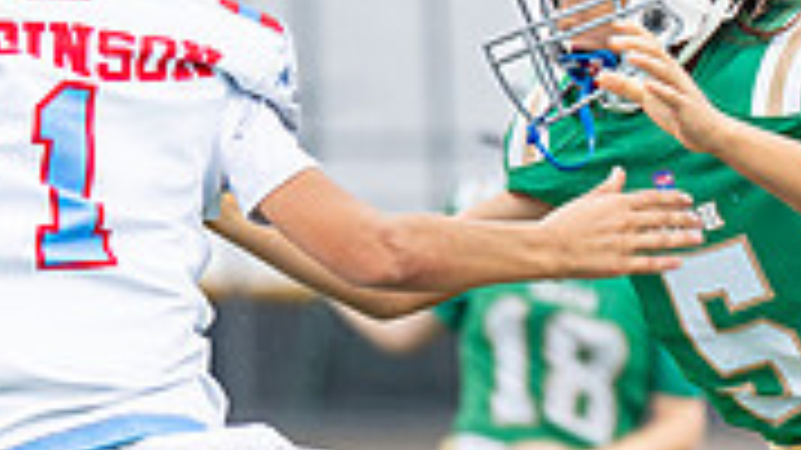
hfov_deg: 3.1
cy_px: 174
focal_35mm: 684
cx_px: 1247
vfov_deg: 1.8
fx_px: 14523
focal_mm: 123
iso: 500
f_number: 2.8
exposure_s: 1/1000
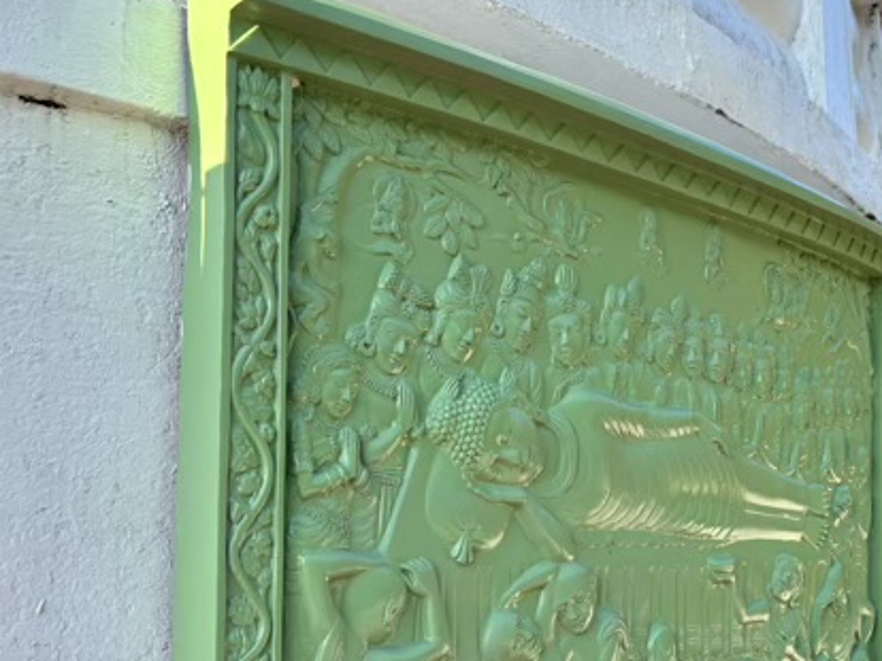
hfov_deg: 42.2
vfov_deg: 32.3
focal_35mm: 44
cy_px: 485
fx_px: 1120
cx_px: 607
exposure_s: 1/851
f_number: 1.6
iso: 50
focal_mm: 5.96
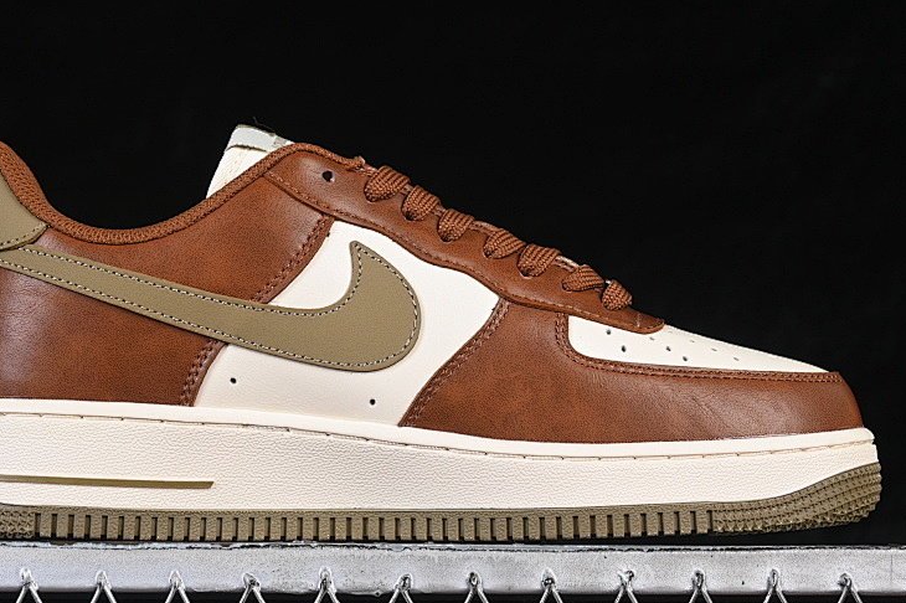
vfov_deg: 12.3
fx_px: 2792
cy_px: 266
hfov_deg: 18.4
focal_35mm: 111
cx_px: 390
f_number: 7.1
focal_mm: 50
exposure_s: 1/80
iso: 160
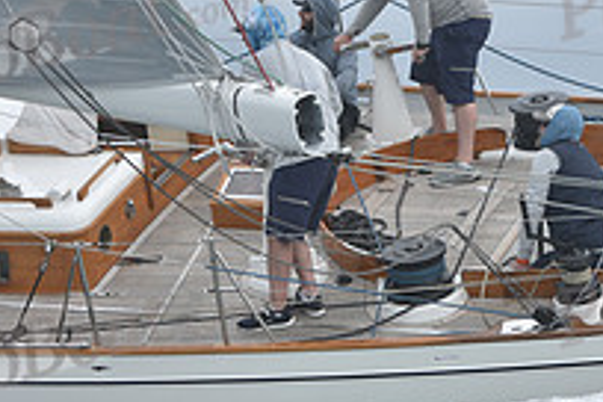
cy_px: 158
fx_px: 3333
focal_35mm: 199
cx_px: 405
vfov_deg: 6.9
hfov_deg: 10.3
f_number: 5
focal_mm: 70
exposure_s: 1/1250
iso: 200
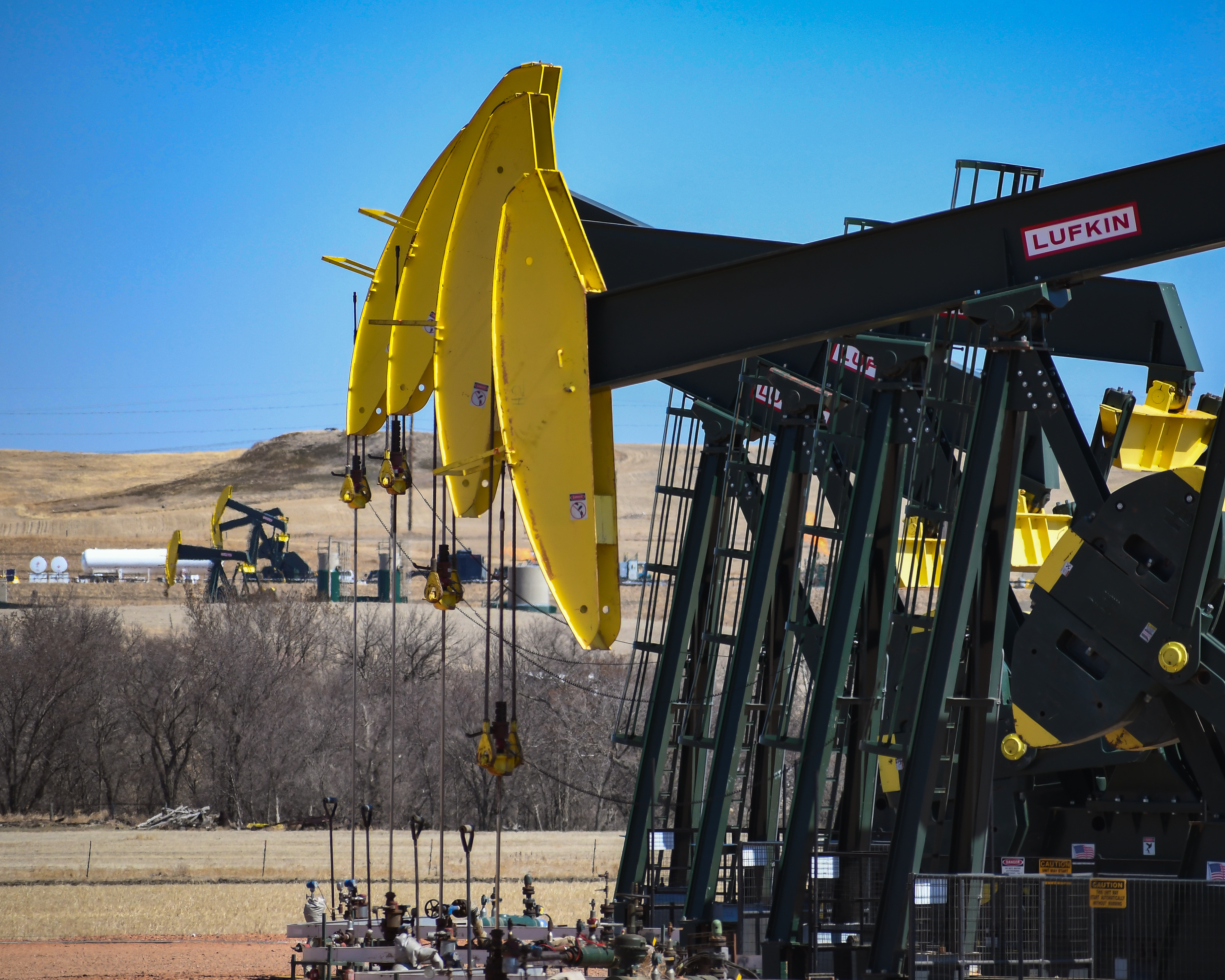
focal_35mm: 339
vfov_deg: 4.6
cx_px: 674
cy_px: 489
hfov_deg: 5.7
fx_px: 12291
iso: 400
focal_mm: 200
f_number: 5.3
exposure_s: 1/2000
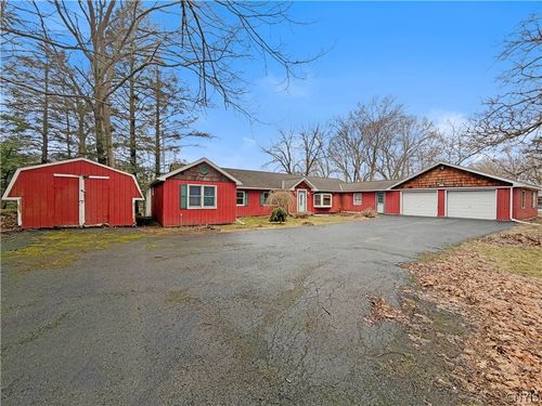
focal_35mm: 14
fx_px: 219
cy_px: 203
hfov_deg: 102.1
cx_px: 271
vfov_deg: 85.7
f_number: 2.2
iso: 50
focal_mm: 2.22
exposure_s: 1/121
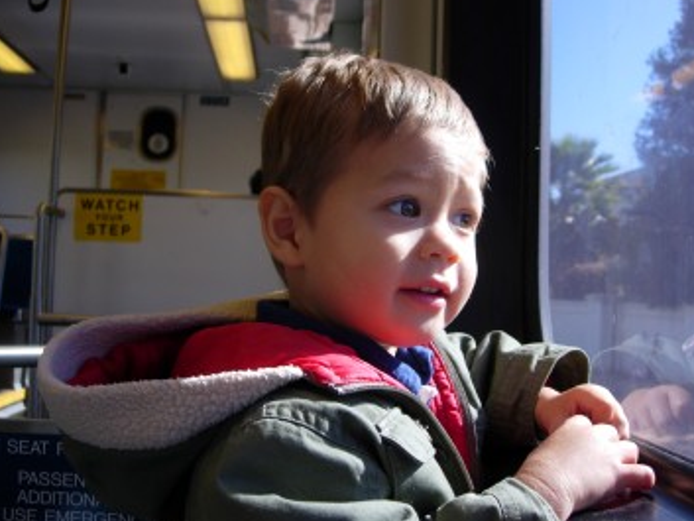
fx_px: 862
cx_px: 383
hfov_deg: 43.8
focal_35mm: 43
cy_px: 263
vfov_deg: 33.6
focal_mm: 7.8
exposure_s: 1/157
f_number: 2.8
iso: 64
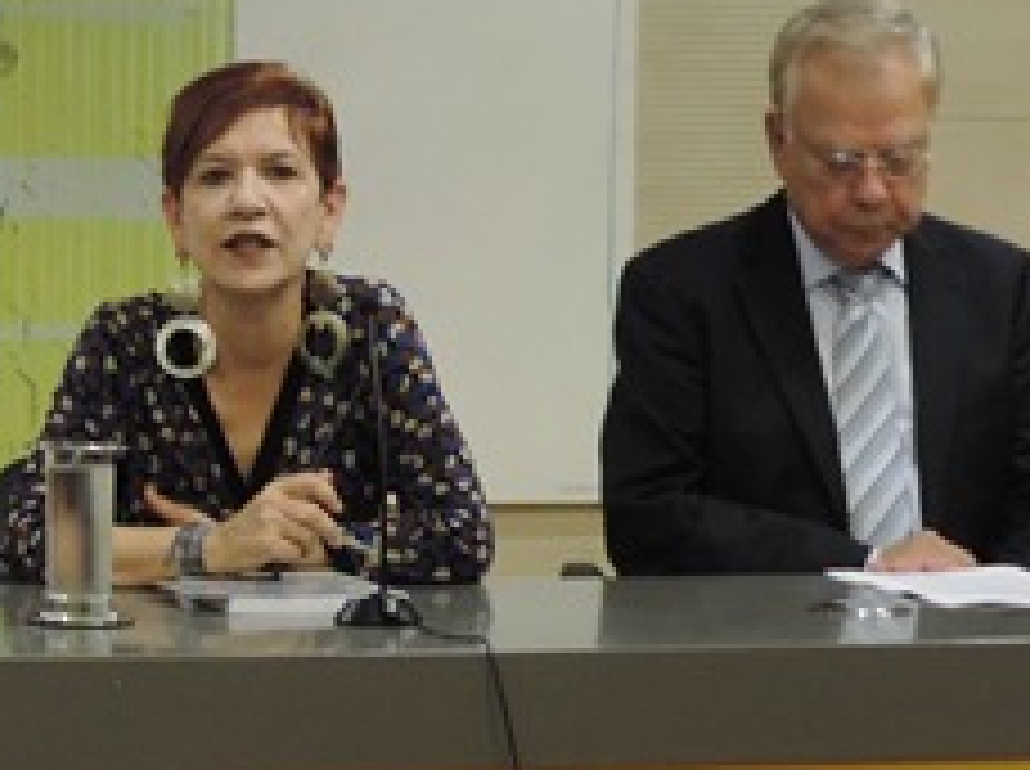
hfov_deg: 17.2
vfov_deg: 13.2
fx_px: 3327
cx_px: 31
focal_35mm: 112
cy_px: 464
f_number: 3.3
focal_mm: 7.1
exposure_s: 1/30
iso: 400
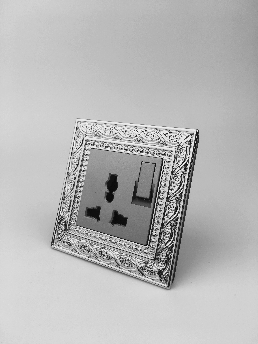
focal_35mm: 29
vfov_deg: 61.7
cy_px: 172
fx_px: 288
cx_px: 129
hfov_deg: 48.2
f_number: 2.2
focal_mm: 4.15
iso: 25
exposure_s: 1/100
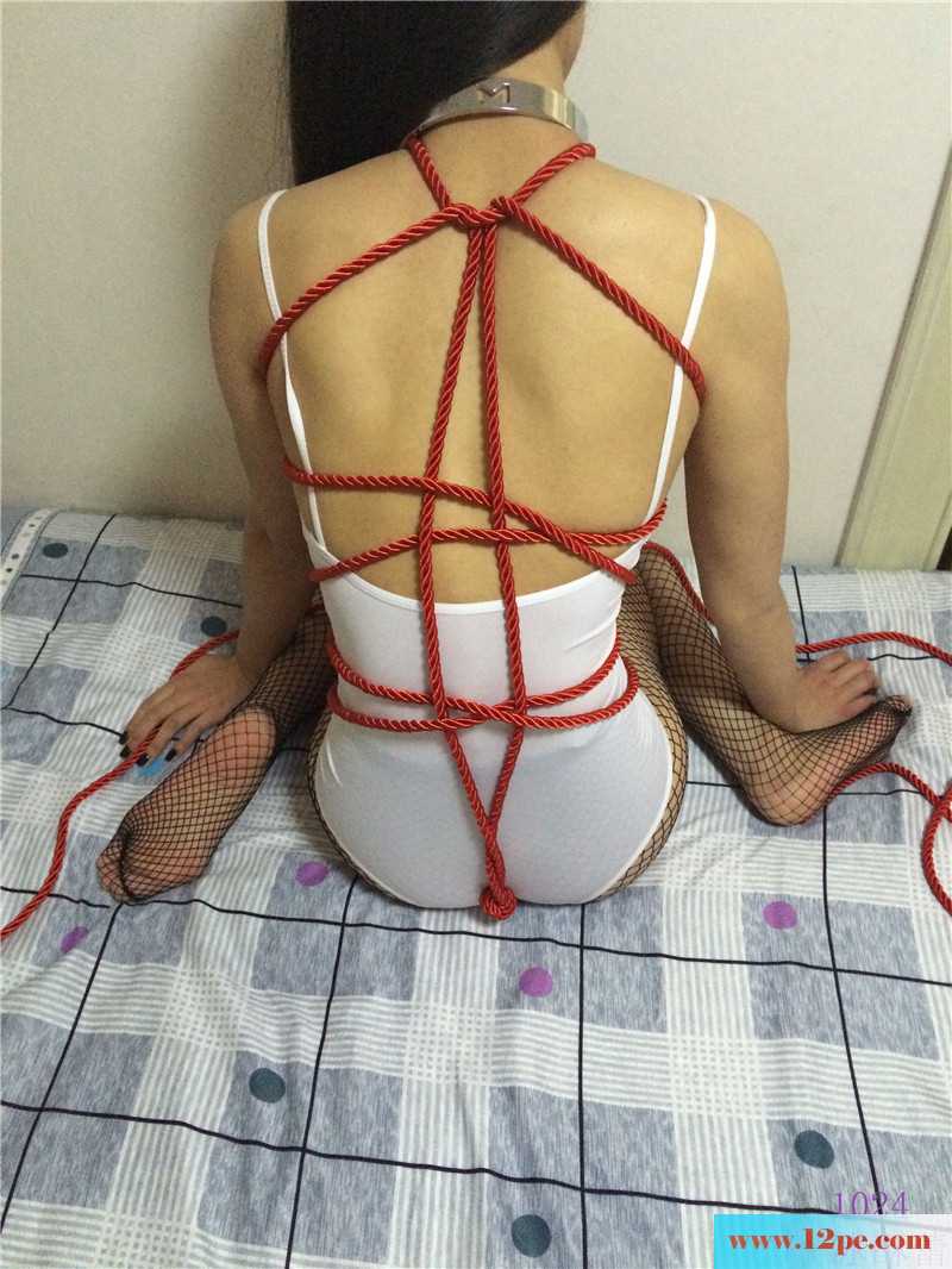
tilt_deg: -41.8
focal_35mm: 29
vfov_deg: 61.6
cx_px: 476
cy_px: 634
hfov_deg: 48.2
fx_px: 1063
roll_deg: +1.5
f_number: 2.2
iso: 400
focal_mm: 4.15
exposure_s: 1/17
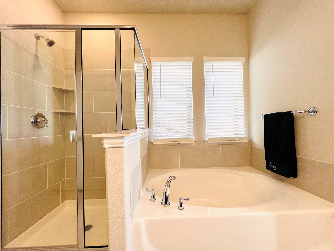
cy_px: 126
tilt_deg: +0.5
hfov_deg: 106.2
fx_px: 125
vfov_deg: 89.9
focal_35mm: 13
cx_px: 167
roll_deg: +1.0
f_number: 1.8
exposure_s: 1/120
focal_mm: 1.57
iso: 50
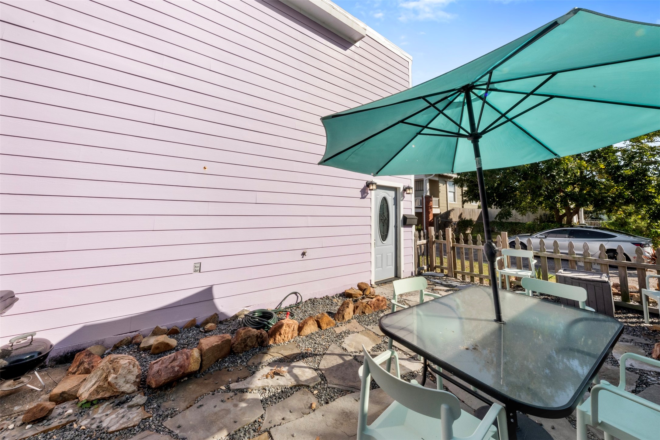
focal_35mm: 12
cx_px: 330
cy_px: 220
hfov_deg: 112.6
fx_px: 220
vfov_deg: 90.0
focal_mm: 12
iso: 800
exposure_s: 1/125
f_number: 9
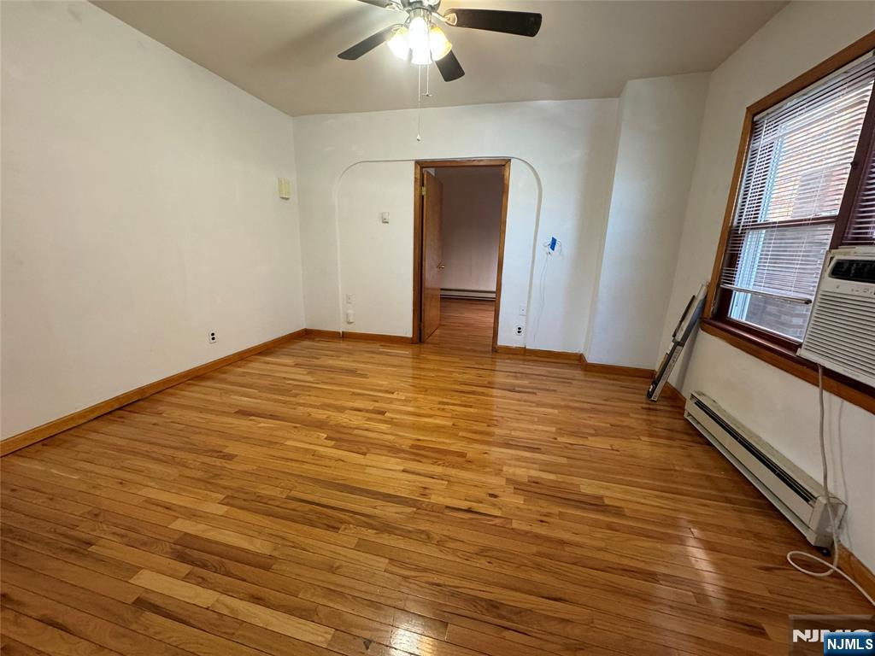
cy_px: 328
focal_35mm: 14
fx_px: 354
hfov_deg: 102.1
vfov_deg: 85.7
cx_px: 438
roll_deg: -1.9
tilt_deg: -14.1
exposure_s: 1/120
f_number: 2.2
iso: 250
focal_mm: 2.22
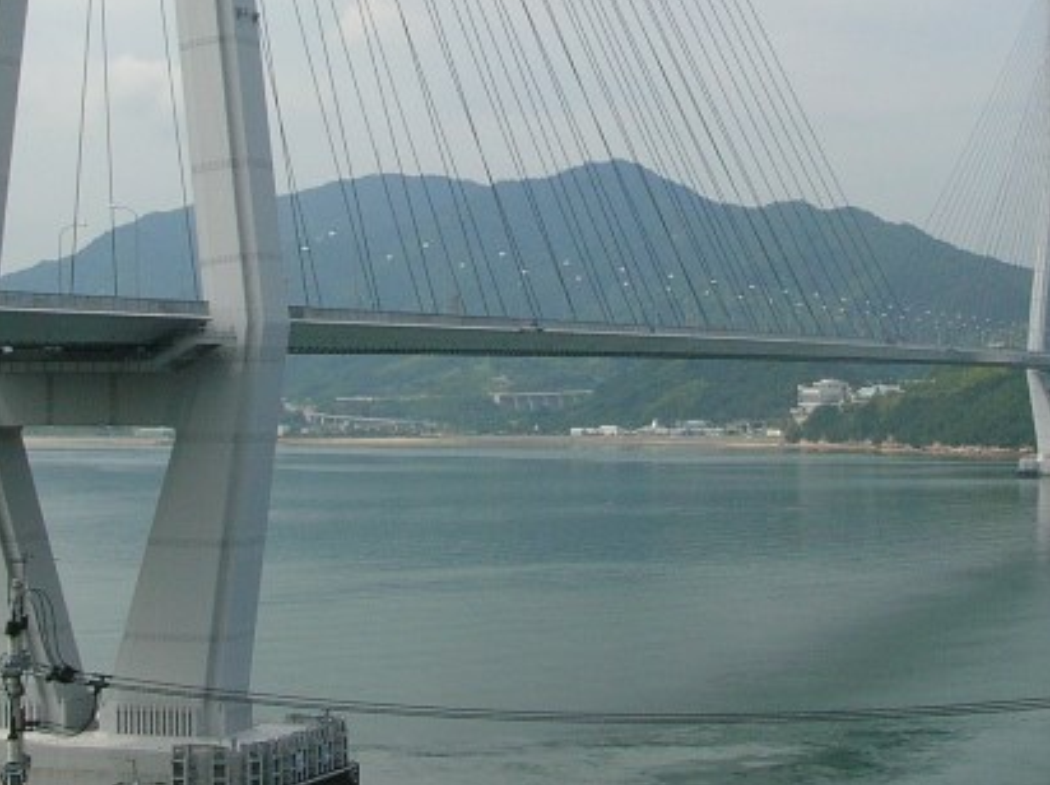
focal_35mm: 87
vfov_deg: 16.8
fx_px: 2636
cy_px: 110
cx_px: 604
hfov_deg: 22.5
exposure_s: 1/414
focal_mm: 5.8
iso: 50
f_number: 5.6
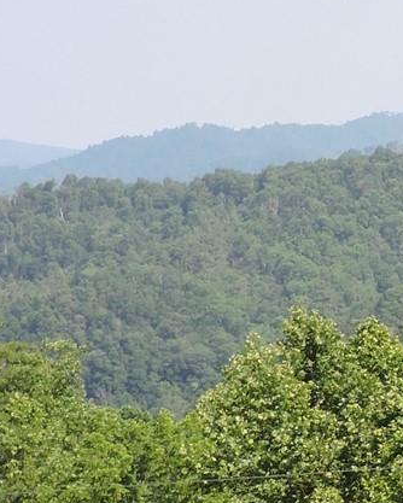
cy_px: 332
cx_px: 1074
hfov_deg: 7.0
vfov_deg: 9.4
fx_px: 3069
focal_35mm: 206
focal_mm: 7.7
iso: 100
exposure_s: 1/500
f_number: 3.4
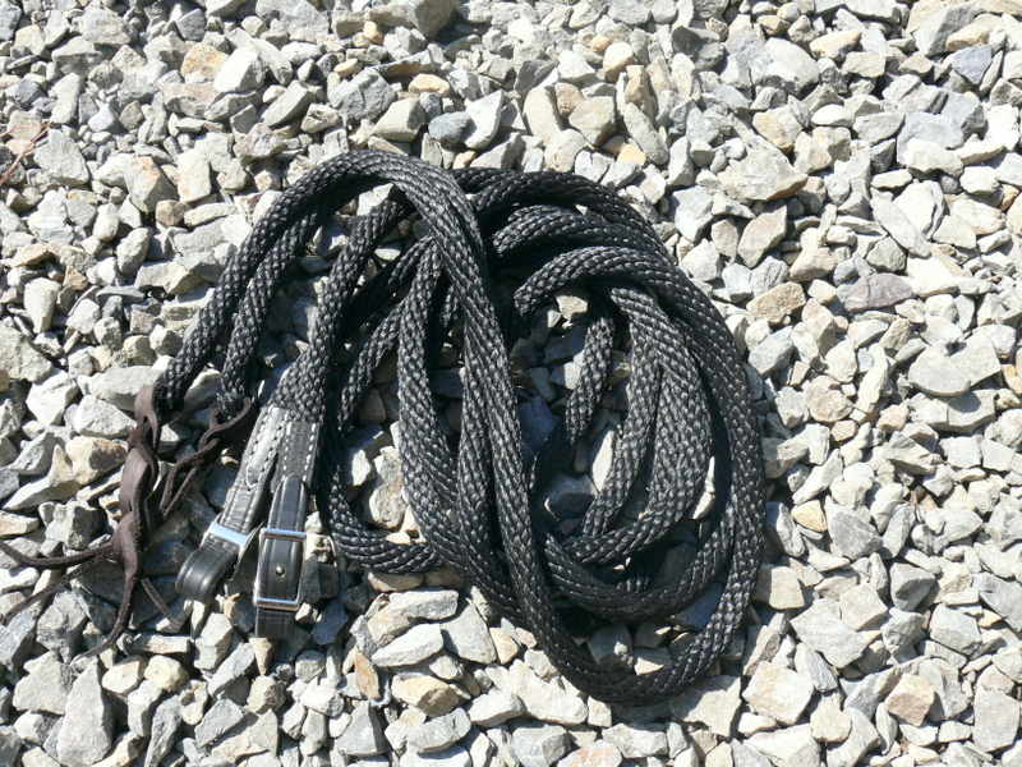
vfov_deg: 40.7
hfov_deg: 52.6
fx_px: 1033
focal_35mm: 35
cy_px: 384
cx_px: 511
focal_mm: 7.4
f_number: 5.6
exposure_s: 1/200
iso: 100
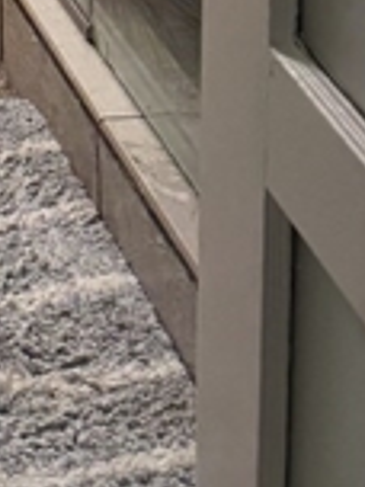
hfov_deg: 11.1
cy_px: -711
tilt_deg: -8.2
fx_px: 1701
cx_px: -368
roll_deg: +1.0
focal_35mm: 121
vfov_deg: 12.5
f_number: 1.78
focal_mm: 6.76
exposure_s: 1/120
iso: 160
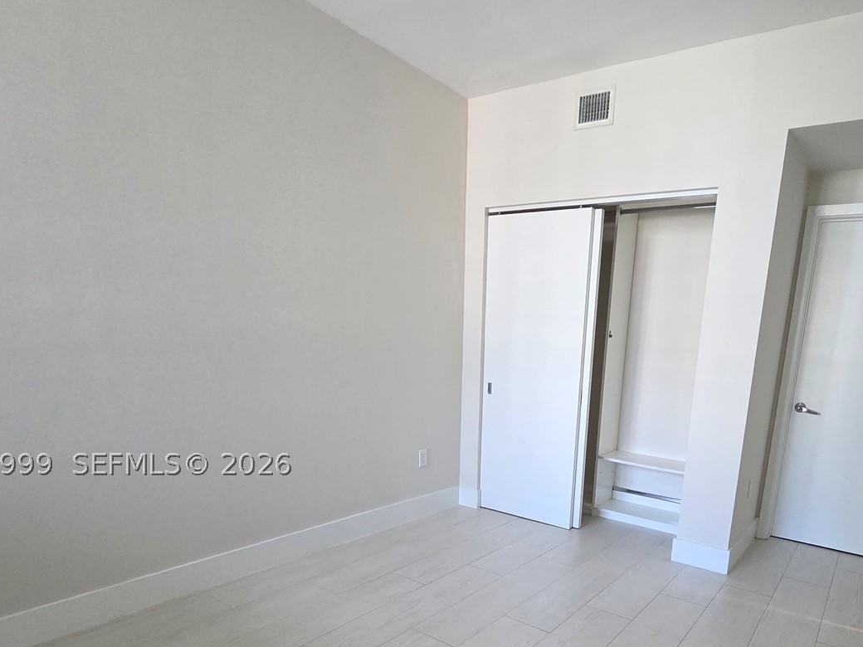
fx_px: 499
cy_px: 464
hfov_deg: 80.1
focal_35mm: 20
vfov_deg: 63.1
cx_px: 545
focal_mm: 2.2
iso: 500
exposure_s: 1/60
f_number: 2.2
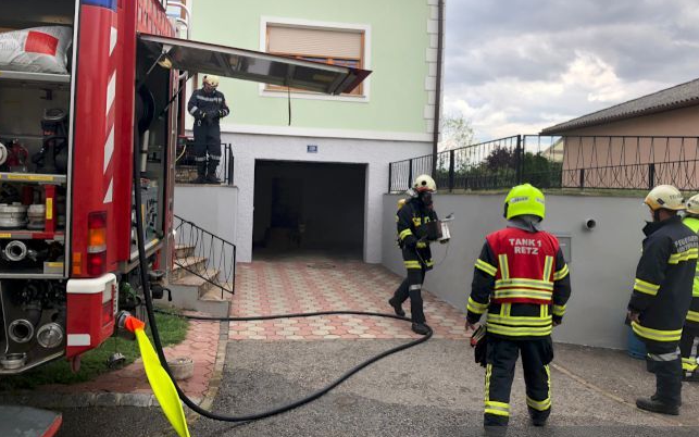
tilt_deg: +0.0
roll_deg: -0.4
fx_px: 572
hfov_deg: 62.9
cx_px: 347
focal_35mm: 30
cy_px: 208
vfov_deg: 41.8
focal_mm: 4
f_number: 1.8
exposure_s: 1/917
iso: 20
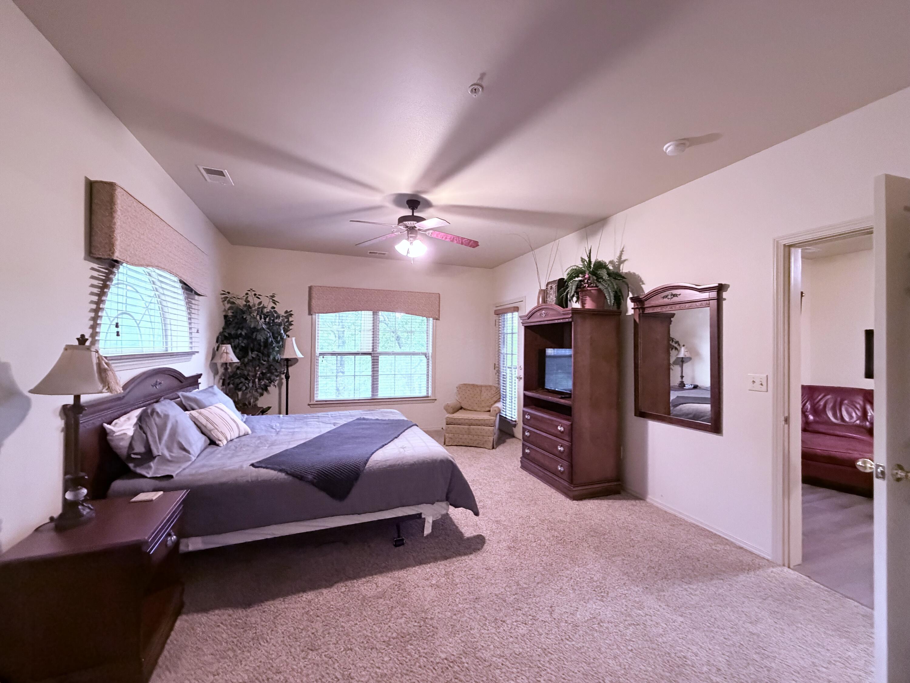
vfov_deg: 85.7
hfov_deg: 102.1
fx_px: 368
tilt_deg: +0.0
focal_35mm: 14
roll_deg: -0.7
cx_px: 455
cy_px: 342
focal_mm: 2.22
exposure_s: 1/60
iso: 800
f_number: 2.2
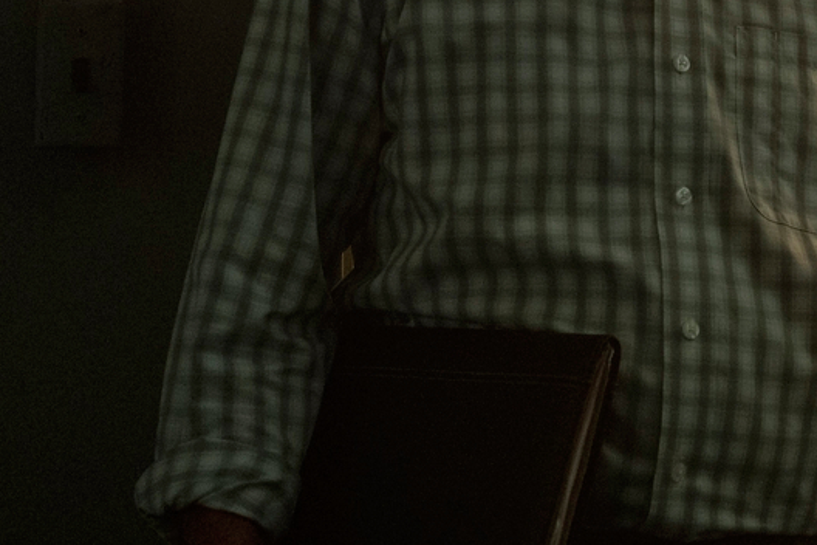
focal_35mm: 150
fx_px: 3404
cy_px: 76
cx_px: 1060
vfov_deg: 9.1
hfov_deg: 13.2
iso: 4000
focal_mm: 50
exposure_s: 1/200
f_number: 1.8
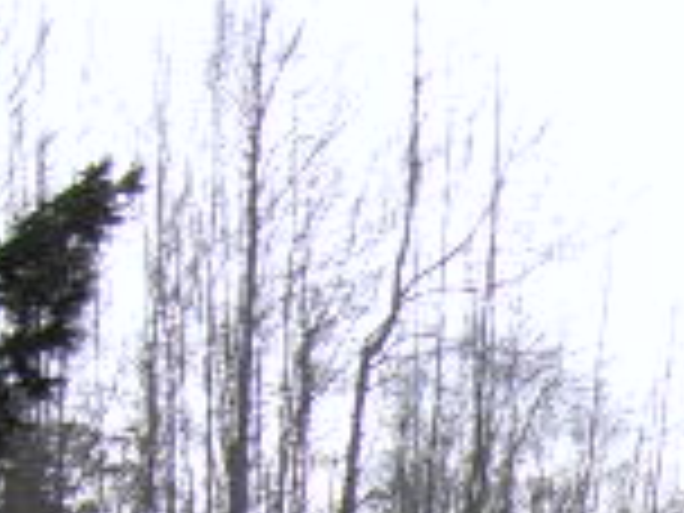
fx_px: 2905
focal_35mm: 147
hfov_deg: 12.6
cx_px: 1084
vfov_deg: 9.4
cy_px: 1026
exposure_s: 1/180
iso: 50
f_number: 2.8
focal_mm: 5.8
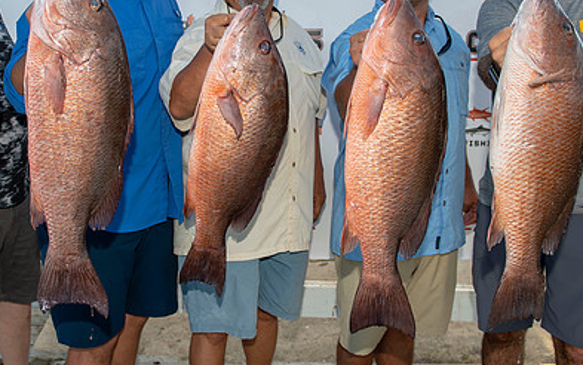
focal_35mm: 43
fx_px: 684
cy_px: 133
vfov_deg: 29.8
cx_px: 245
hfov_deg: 46.0
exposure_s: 1/250
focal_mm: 26
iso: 100
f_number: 4.5
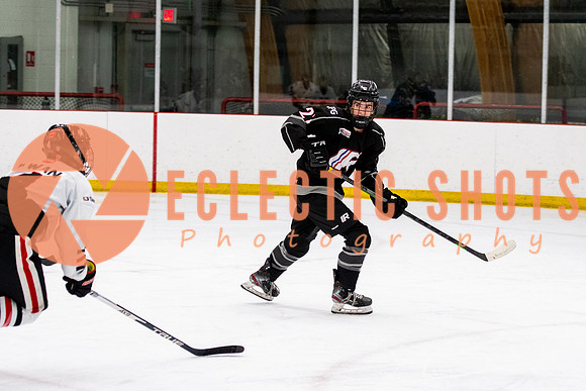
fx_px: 2329
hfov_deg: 14.3
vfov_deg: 9.6
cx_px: 354
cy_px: 184
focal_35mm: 143
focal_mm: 78
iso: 1800
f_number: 2.8
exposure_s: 1/640
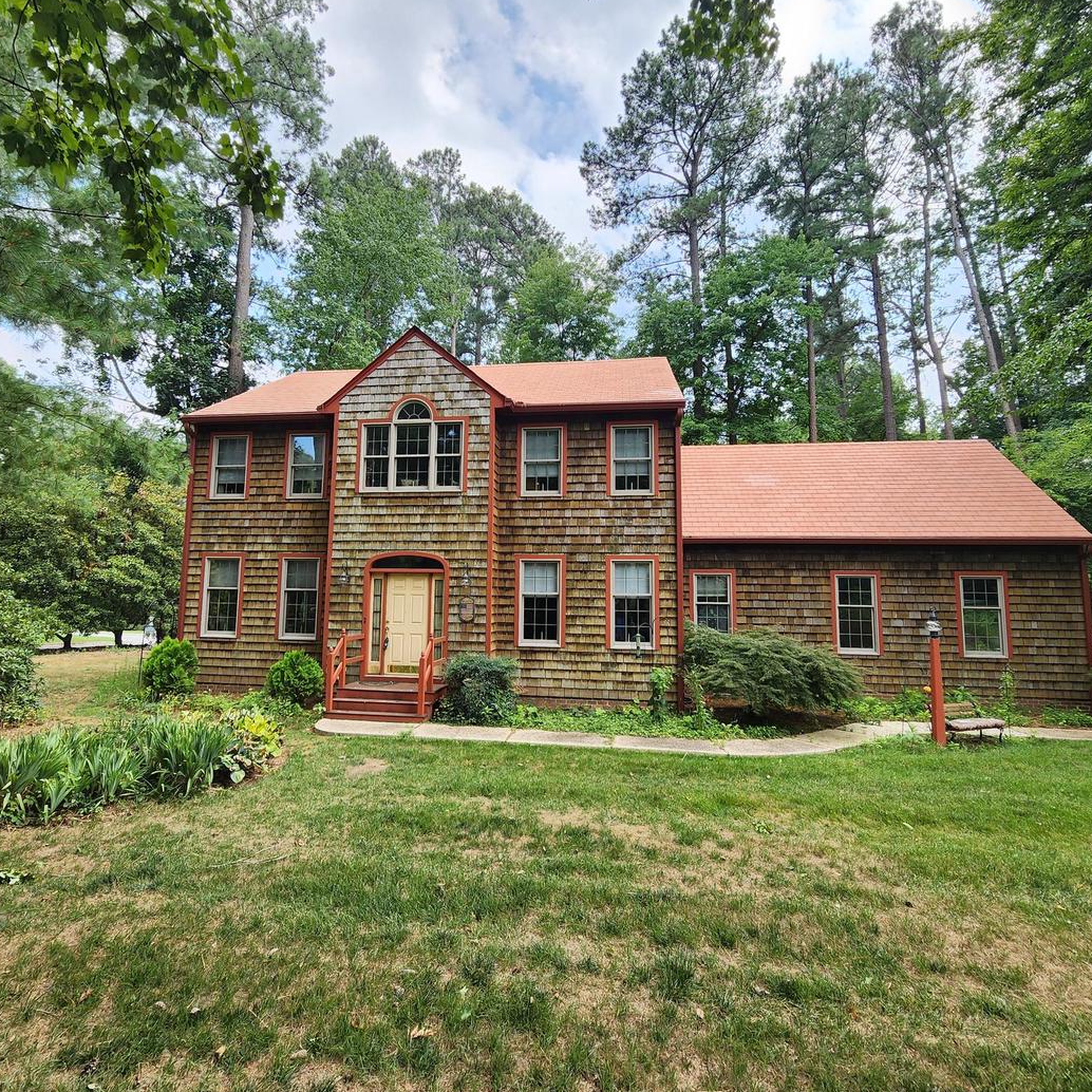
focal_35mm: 16
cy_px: 525
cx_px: 514
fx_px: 571
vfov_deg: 87.4
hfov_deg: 87.3
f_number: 2.2
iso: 50
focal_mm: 2.2
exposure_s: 1/263
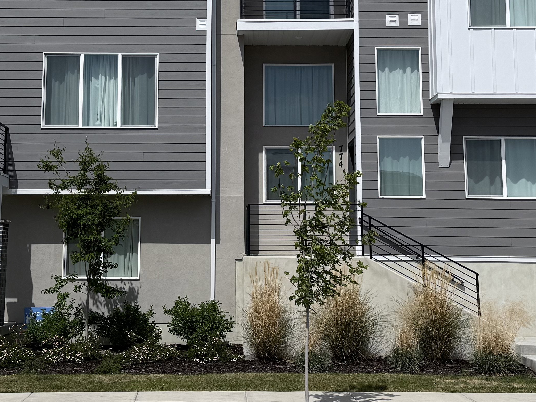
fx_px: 1022
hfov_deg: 29.3
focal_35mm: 66
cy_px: 113
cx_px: 223
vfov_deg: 22.1
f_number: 1.78
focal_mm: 6.76
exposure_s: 1/10309
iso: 80
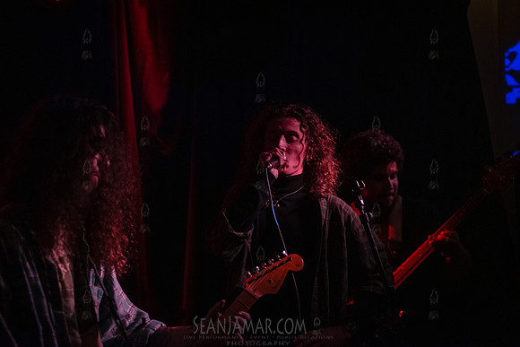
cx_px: 260
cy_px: 174
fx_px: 1156
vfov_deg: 17.1
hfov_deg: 25.4
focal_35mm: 80
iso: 8000
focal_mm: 80
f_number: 2.8
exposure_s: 1/400
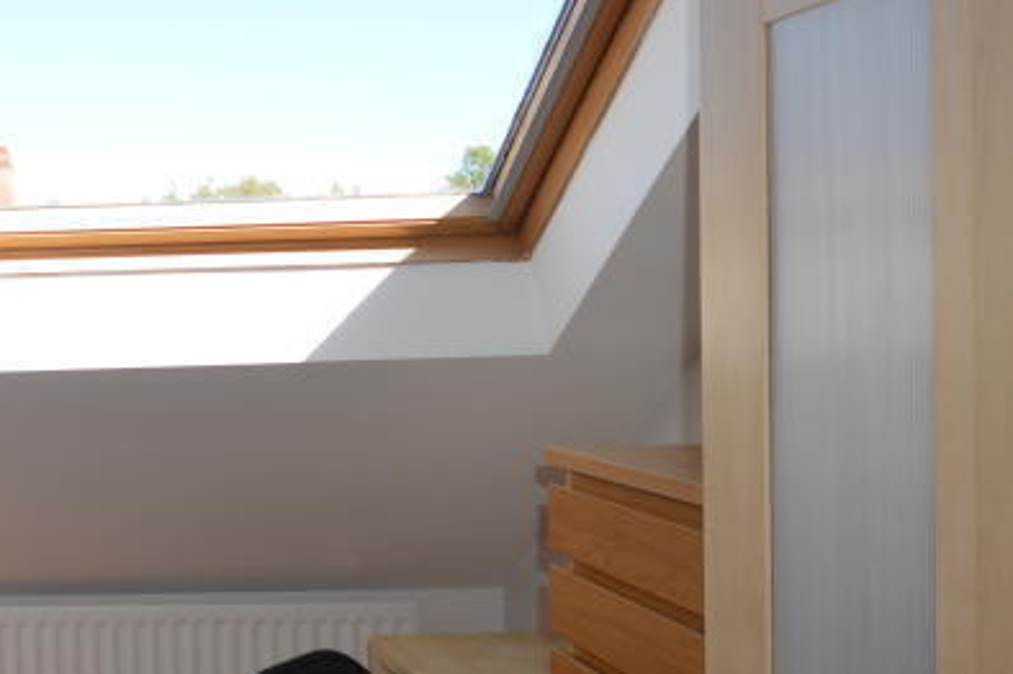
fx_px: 1096
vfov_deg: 34.1
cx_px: -23
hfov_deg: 42.2
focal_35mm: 39
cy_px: 351
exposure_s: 1/160
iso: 100
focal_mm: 10
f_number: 4
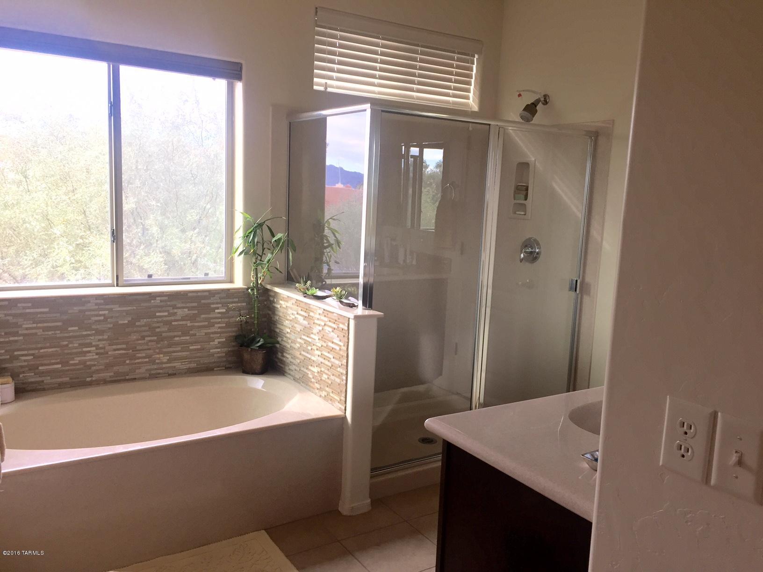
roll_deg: -3.4
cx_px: 382
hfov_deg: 61.7
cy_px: 286
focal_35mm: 29
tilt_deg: -9.6
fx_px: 639
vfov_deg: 48.2
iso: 40
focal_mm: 4.15
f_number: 2.2
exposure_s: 1/60
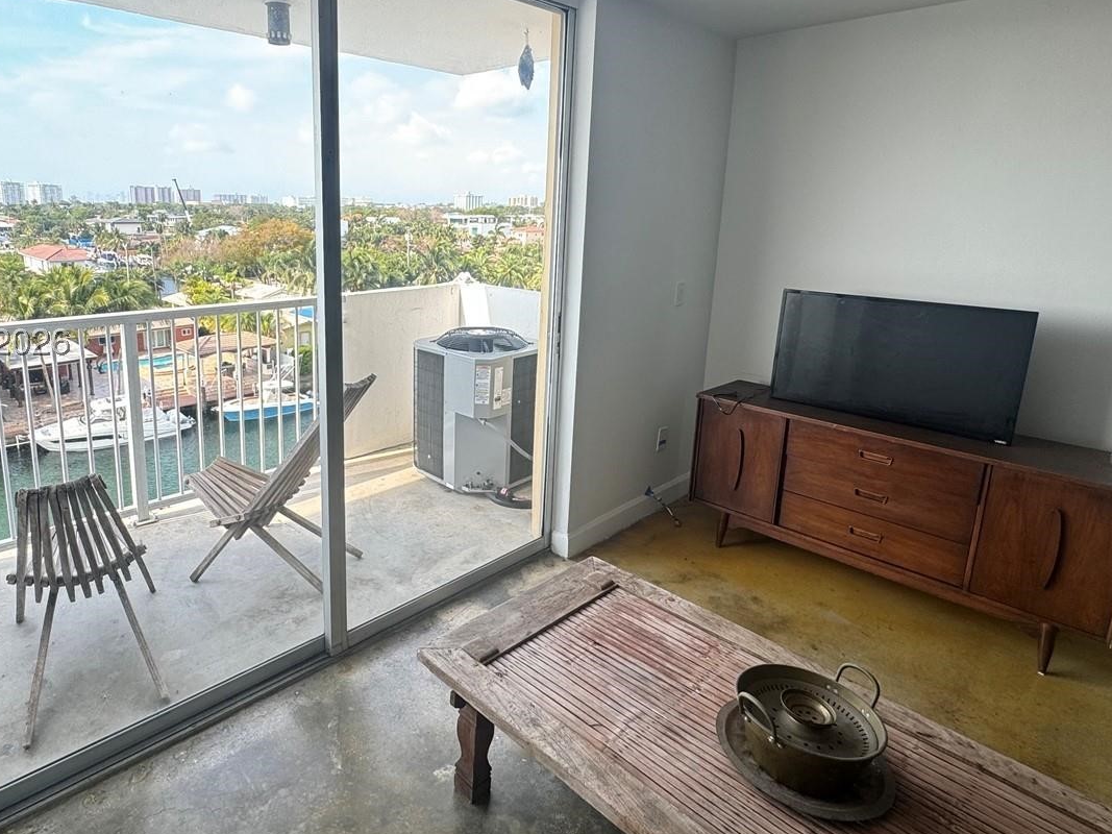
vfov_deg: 63.0
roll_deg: -0.7
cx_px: 437
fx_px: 675
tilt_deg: -12.7
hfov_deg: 78.0
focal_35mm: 21
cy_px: 348
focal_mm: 2.22
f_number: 2.2
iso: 80
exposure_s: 1/99
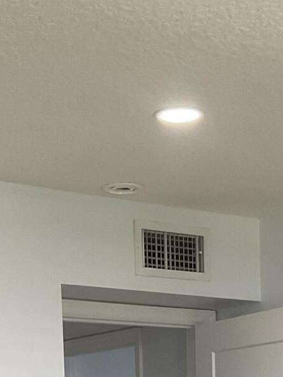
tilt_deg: -5.6
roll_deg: +1.6
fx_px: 1058
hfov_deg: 15.2
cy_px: 555
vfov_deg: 18.2
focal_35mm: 97
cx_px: 187
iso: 40
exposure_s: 1/60
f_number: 1.8
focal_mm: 3
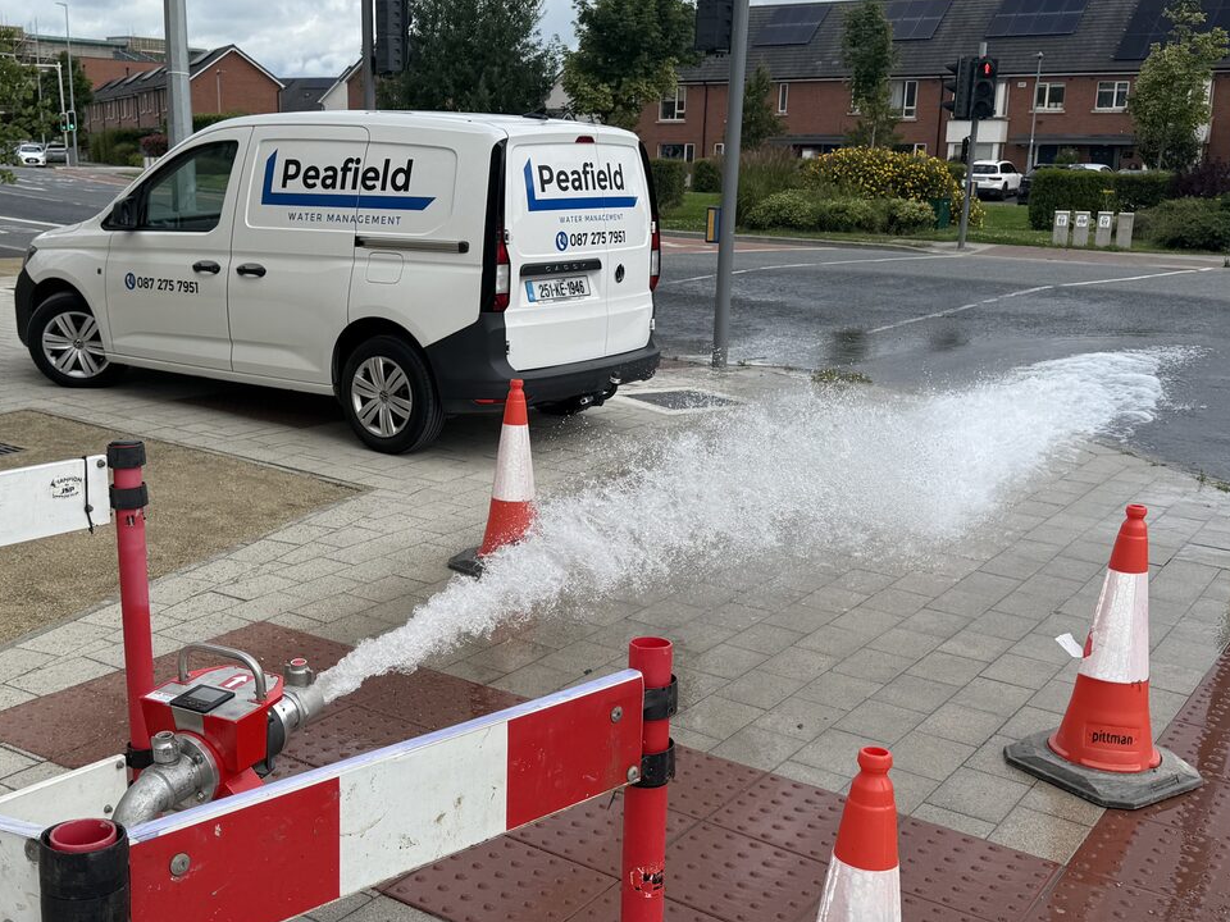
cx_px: 504
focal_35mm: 40
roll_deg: -0.9
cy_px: 512
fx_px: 1421
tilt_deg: -14.2
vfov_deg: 35.9
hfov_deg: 46.6
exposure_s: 1/4167
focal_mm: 6.76
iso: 80
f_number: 1.78
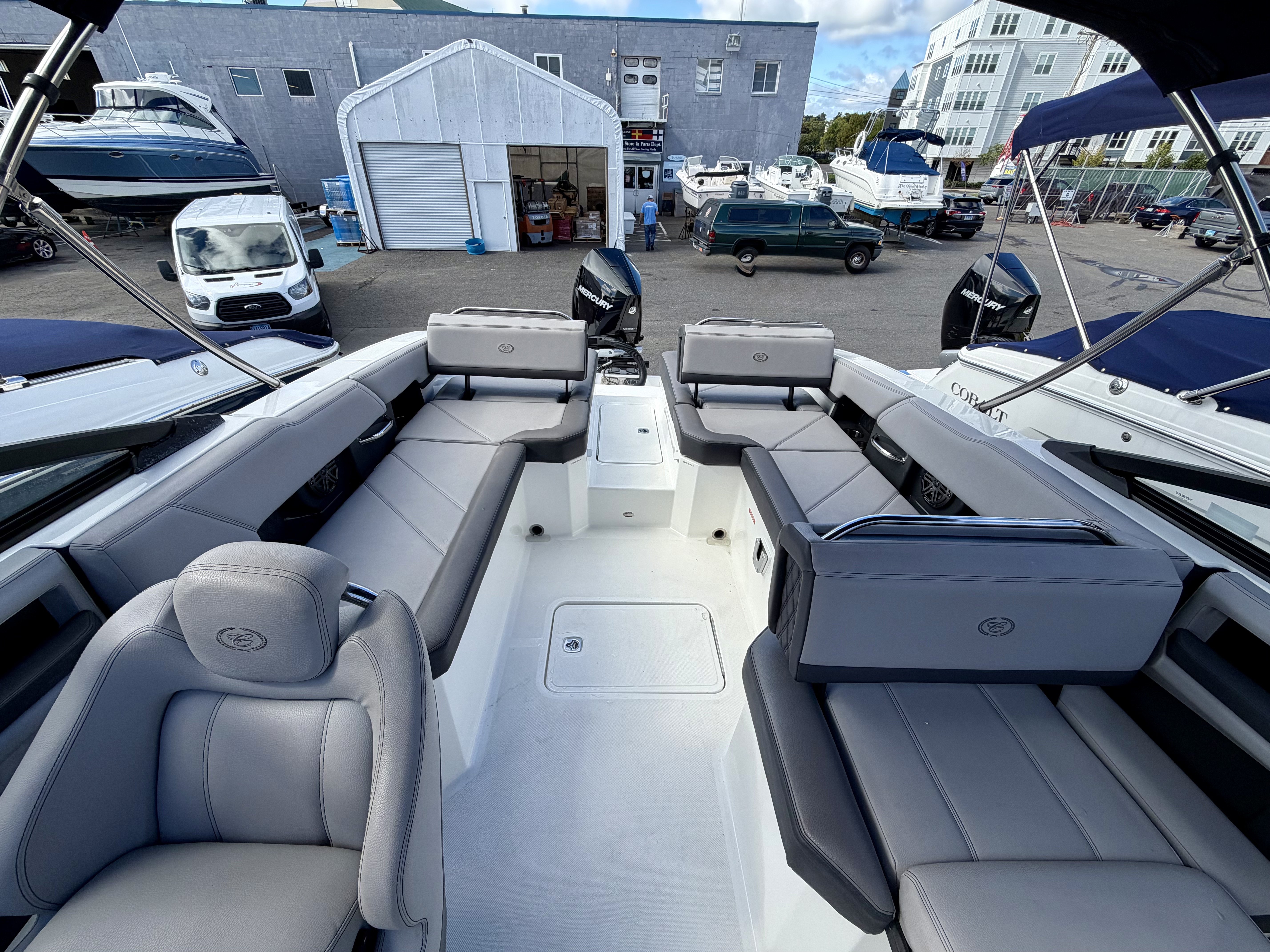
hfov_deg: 102.1
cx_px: 635
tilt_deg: -33.2
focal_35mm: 14
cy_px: 476
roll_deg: -0.8
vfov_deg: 85.7
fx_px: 514
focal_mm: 2.22
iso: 40
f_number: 2.2
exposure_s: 1/658
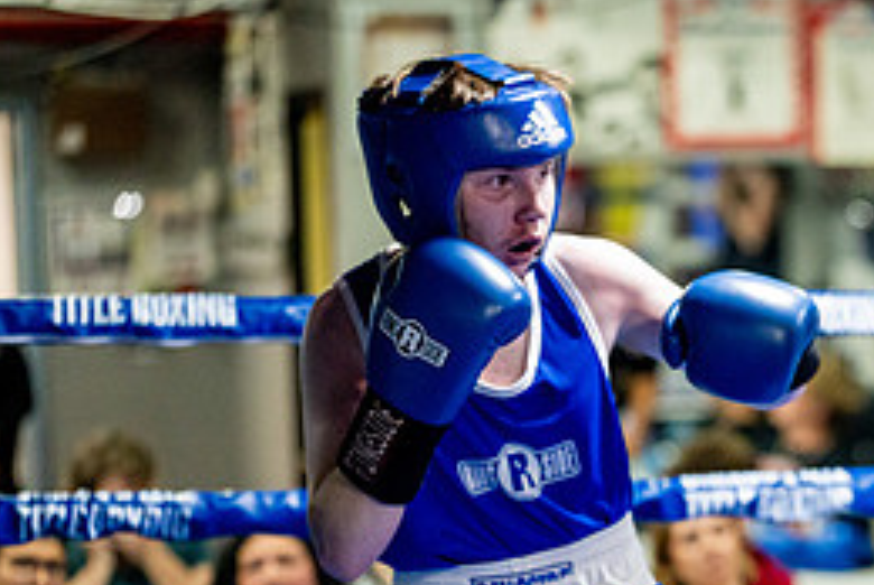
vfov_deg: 7.8
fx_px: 4278
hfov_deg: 11.5
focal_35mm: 176
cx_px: 958
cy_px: 614
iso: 4000
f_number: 2
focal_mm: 79
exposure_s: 1/1000
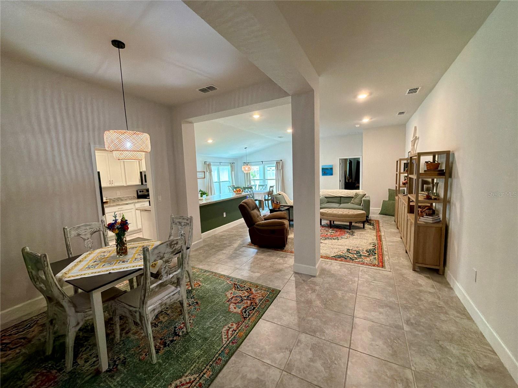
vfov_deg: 85.7
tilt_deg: -5.9
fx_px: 209
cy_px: 194
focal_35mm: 14
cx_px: 259
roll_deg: +2.5
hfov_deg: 102.1
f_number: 2.2
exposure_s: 1/60
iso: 400
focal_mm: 2.22
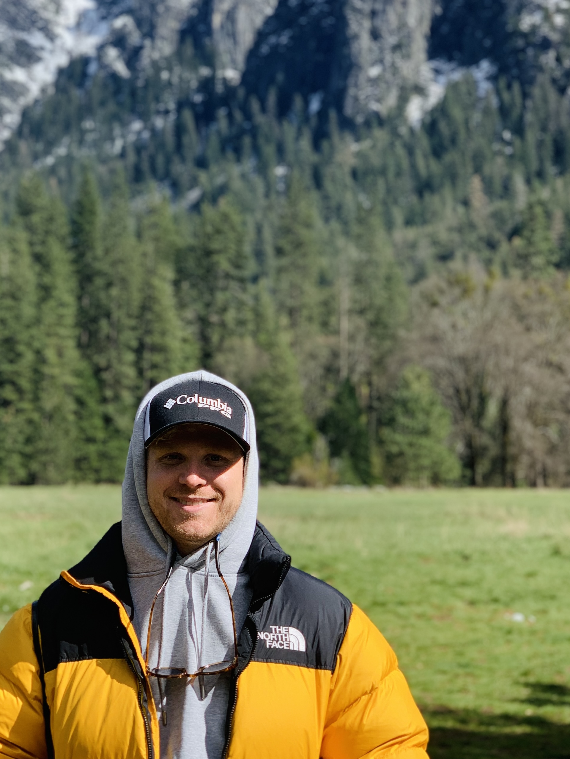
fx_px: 1800
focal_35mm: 82
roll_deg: -1.3
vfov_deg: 23.8
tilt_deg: +4.3
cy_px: 381
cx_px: 152
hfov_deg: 17.9
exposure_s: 1/1170
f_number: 2.4
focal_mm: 6
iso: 16
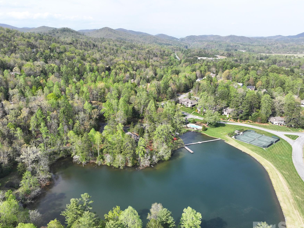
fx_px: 246
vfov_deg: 49.7
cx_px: 131
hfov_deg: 63.2
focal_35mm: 28
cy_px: 123
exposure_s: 1/1000
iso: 100
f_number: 2.8
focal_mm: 12.29
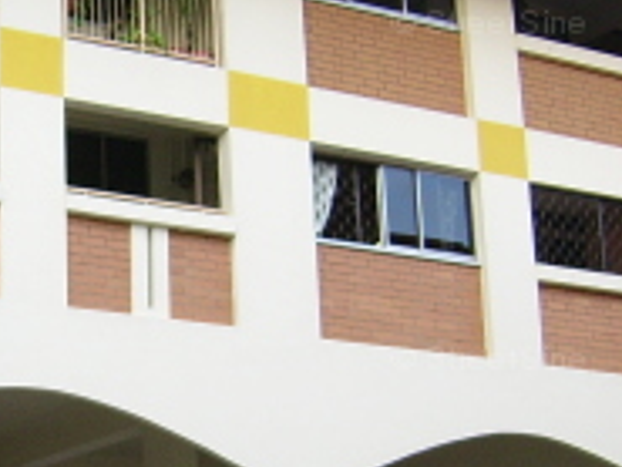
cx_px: -30
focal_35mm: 104
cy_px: 363
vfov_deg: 14.2
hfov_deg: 18.3
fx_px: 1870
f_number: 2.8
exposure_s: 1/78
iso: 100
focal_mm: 5.95
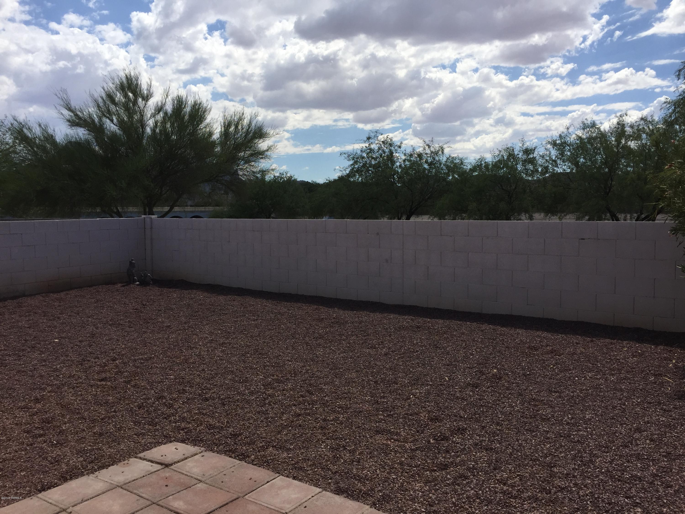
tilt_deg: -5.8
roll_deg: -0.6
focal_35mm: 29
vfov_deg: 48.2
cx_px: 342
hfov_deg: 61.7
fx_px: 574
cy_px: 257
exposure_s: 1/3049
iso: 32
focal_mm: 4.15
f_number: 2.2
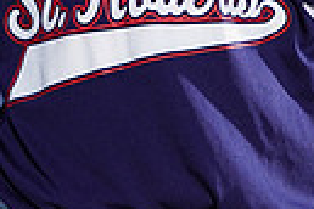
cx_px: 117
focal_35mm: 794
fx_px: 6925
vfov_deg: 1.7
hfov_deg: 2.6
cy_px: -203
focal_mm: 177
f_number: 7.1
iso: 320
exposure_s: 1/160
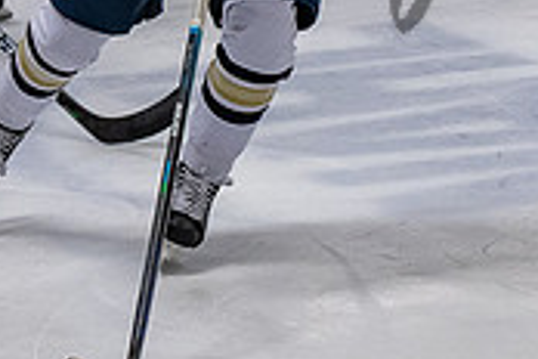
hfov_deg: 4.3
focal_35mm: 478
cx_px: 307
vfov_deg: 2.9
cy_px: -112
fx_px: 7143
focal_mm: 82
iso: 1100
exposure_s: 1/800
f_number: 3.5
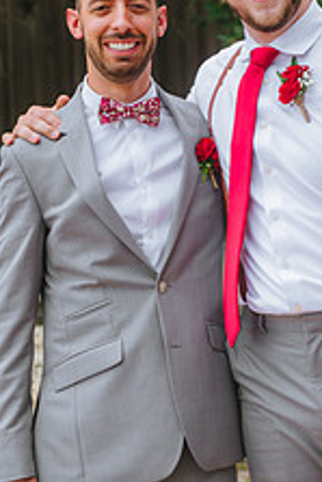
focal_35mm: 117
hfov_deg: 11.7
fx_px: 1567
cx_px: 246
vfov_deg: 17.5
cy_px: 220
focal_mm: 58
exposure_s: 1/320
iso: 80
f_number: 2.8
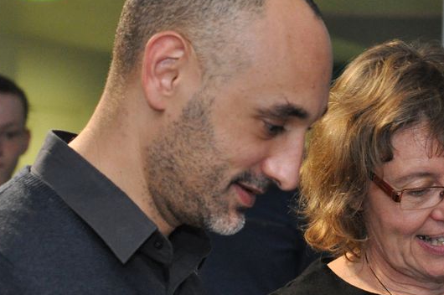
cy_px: 189
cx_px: 416
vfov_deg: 7.6
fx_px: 2230
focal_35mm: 181
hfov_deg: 11.3
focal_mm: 50
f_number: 4
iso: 1600
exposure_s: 1/60
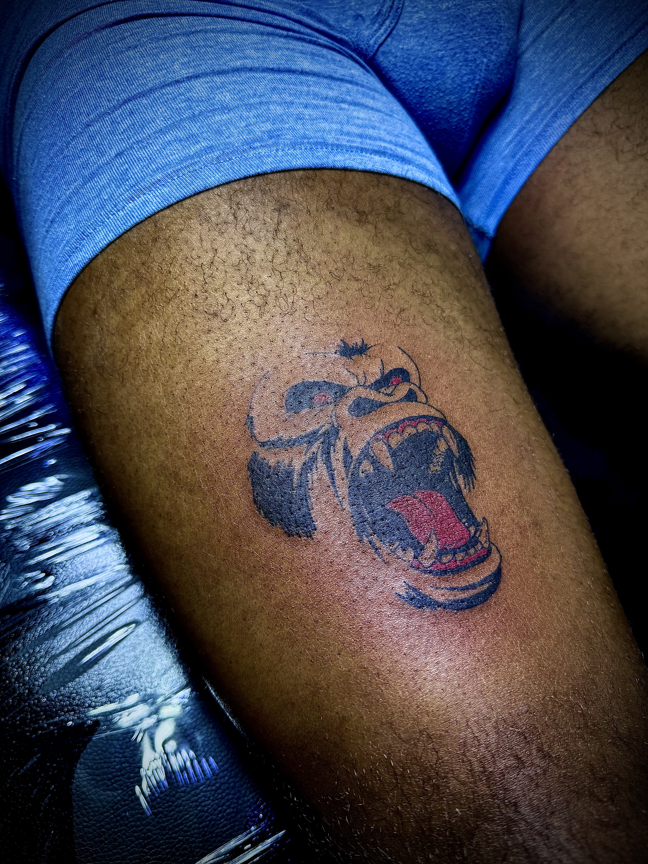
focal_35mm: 24
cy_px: 432
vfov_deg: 71.6
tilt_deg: -60.8
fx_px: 599
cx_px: 324
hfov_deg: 56.8
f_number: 1.78
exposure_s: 1/252
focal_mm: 6.86
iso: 64
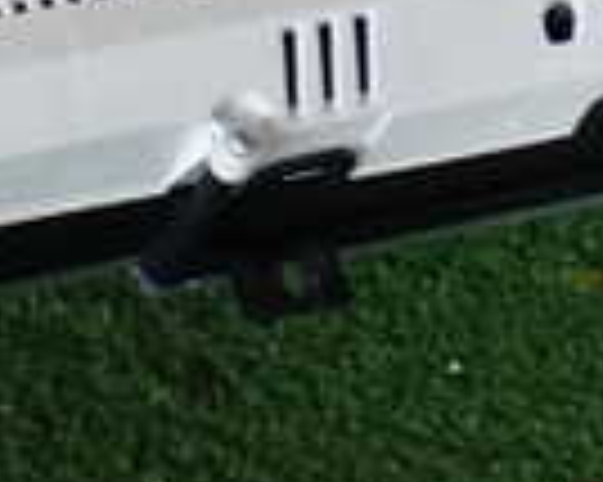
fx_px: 2800
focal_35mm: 157
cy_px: -95
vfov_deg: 9.7
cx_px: -310
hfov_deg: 11.7
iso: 200
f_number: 2.5
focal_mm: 6.37
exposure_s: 1/50
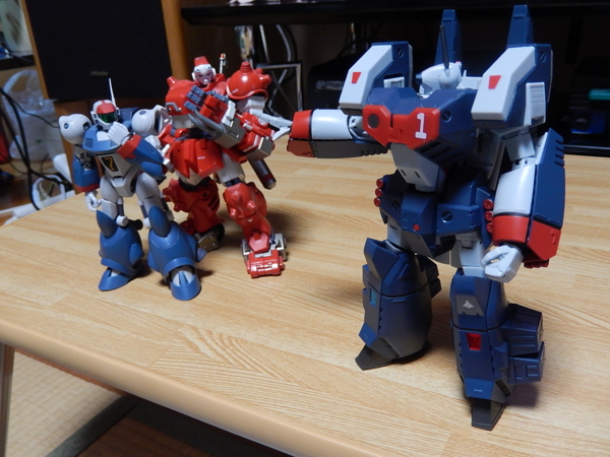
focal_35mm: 32
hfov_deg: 56.8
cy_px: 228
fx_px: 564
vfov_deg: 44.2
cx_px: 305
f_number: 3.8
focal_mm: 5.7
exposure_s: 1/13
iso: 400
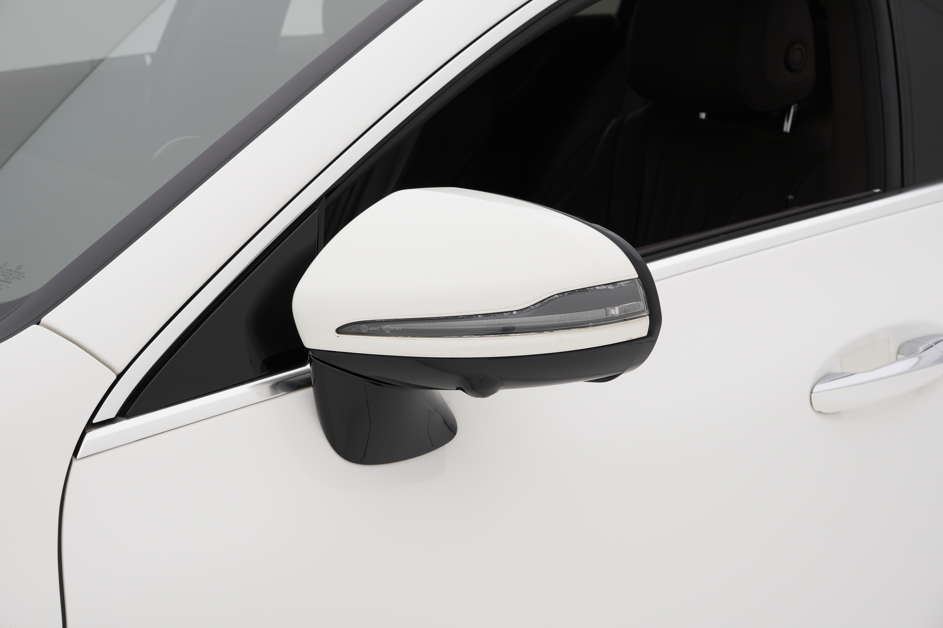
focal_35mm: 64
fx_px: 1685
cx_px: 472
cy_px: 314
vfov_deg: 21.1
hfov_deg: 31.3
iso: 125
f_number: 7.1
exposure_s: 1/50
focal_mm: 42.9
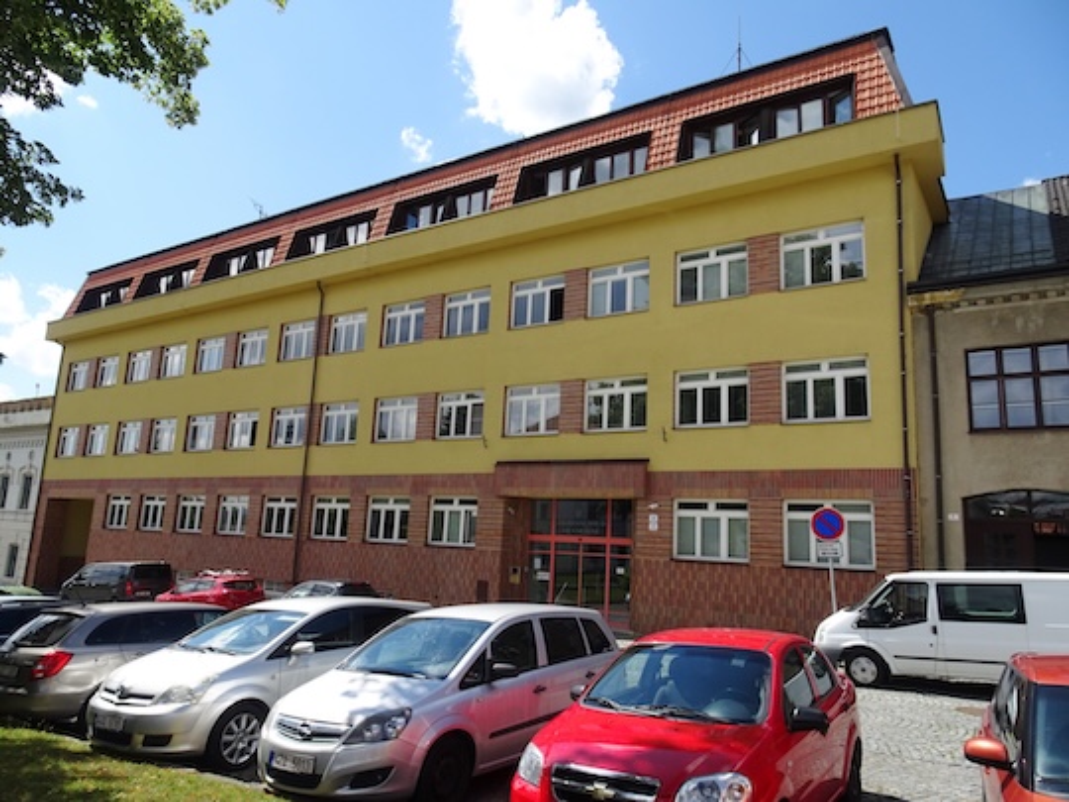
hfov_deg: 71.6
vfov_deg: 56.8
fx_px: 741
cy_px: 401
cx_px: 534
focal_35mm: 24
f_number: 3.5
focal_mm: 4.1
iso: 80
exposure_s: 1/800
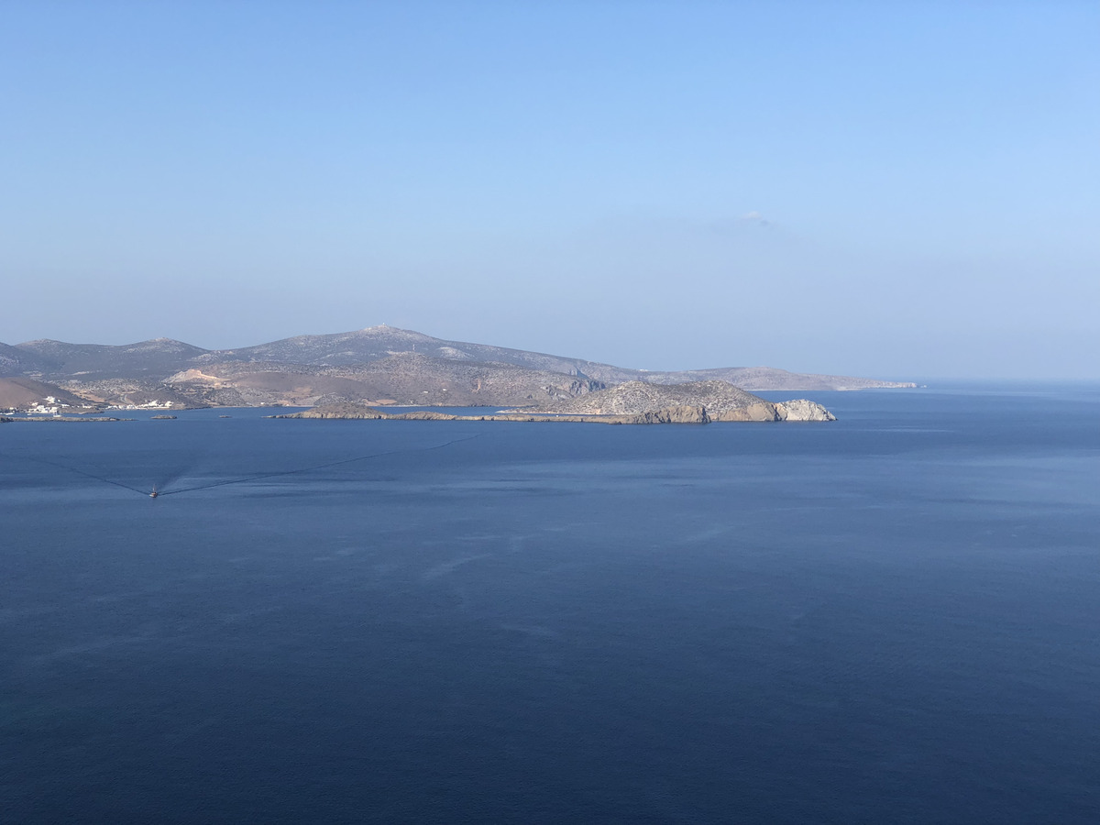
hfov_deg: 36.8
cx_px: 550
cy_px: 412
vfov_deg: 28.0
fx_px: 1652
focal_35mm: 52
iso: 16
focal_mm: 6
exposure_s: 1/1021
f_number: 2.4
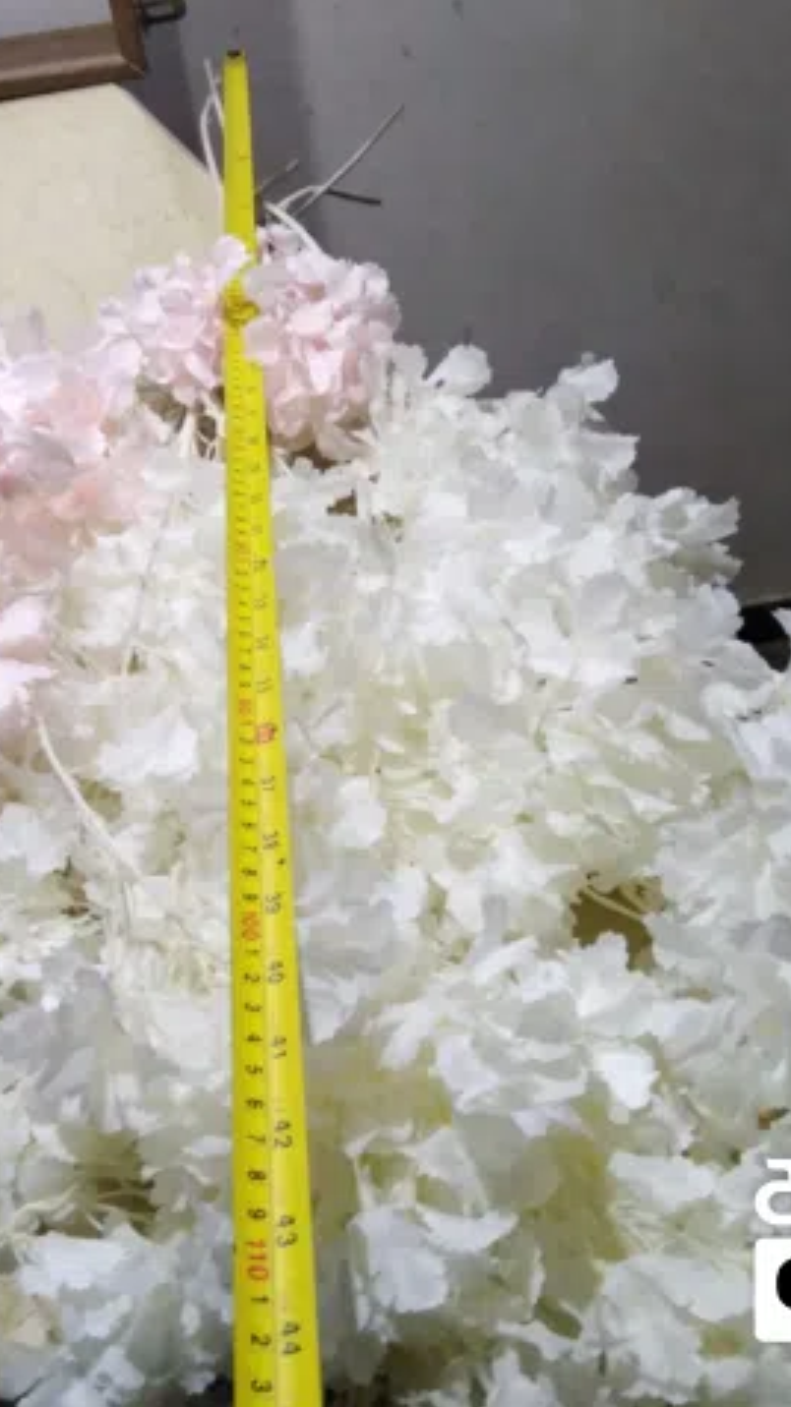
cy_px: 705
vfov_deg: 52.8
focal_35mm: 38
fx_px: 1418
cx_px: 310
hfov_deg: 31.1
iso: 294
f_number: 1.8
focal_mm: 3.59
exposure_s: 1/30
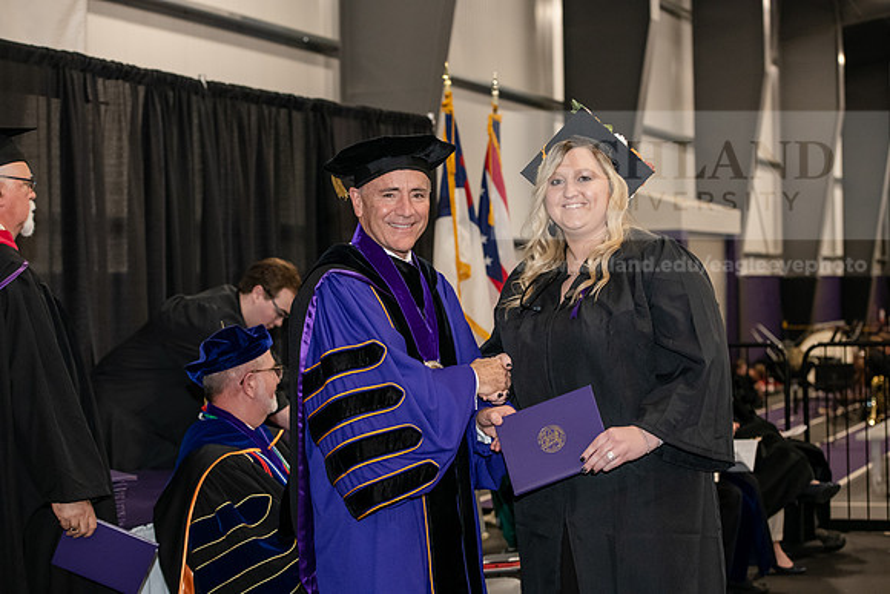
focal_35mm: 70
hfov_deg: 28.8
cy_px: 297
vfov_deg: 19.5
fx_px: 1731
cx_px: 445
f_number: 5
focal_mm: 70
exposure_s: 1/200
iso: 2500
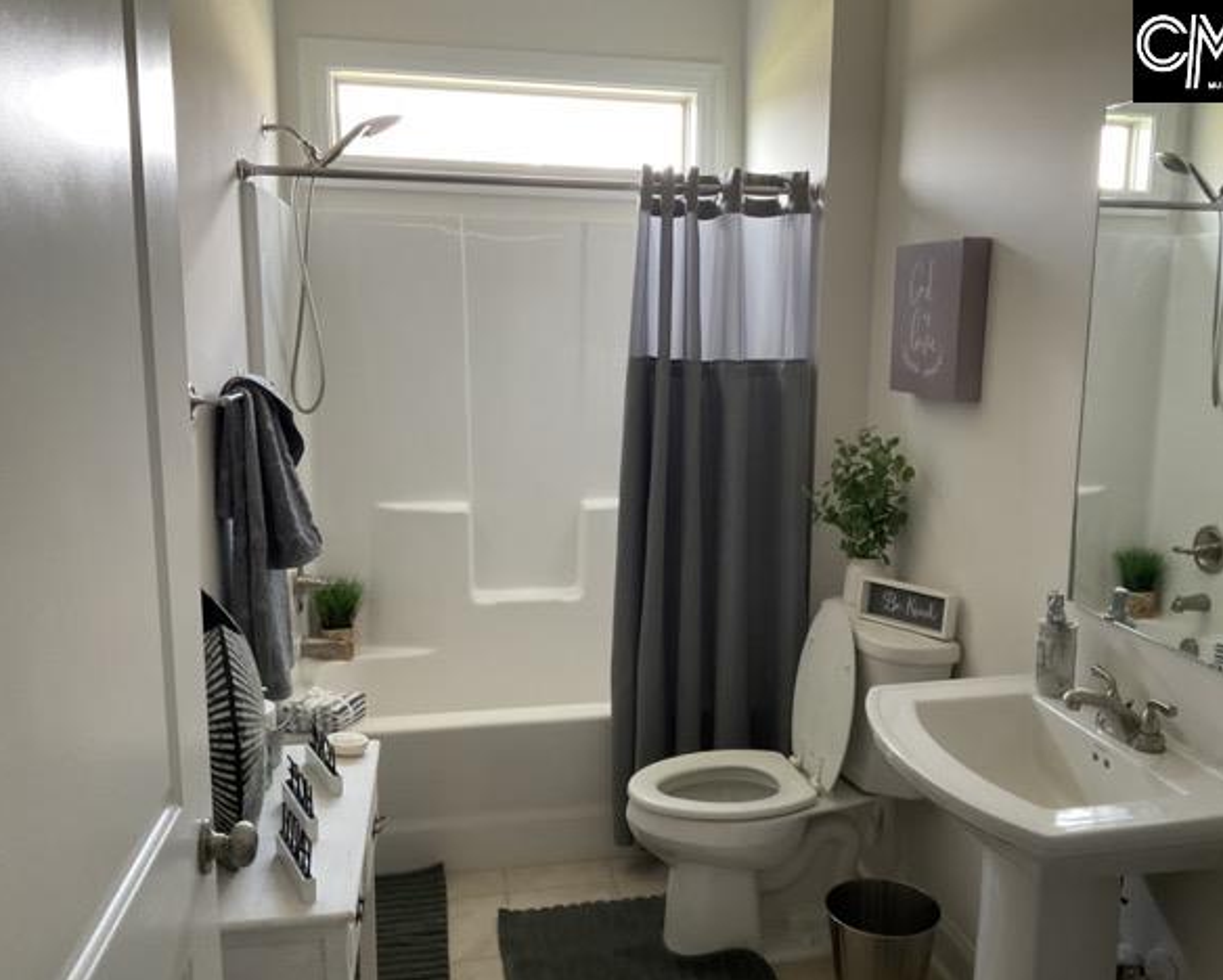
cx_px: 664
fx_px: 1123
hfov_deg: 57.1
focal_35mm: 31
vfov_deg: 47.2
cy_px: 498
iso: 125
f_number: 1.8
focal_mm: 3
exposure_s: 1/60
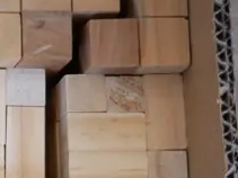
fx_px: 1333
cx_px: -324
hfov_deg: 9.2
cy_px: 258
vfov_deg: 7.5
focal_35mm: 194
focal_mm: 20
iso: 640
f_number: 4.1
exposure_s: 1/60
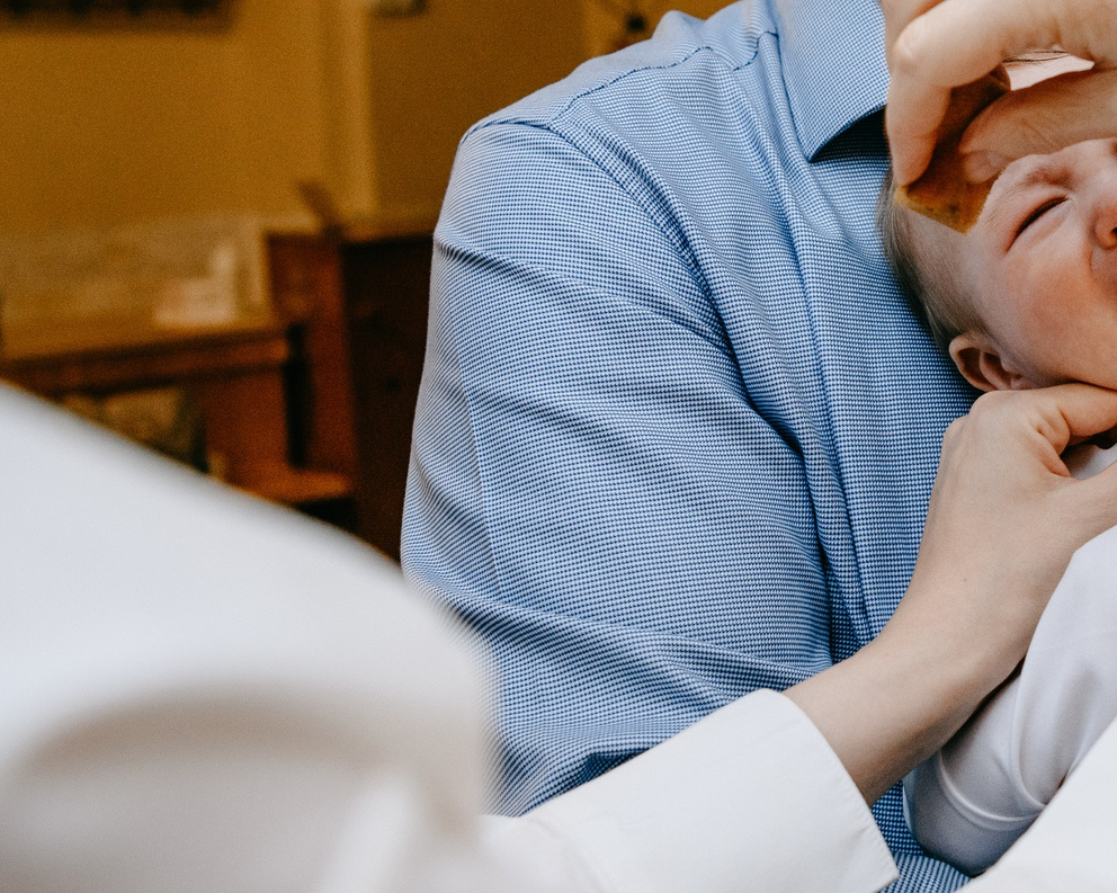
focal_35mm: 63
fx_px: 2082
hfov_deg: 27.9
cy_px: 274
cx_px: 1161
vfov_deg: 24.1
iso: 500
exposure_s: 1/160
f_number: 3.5
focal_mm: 26
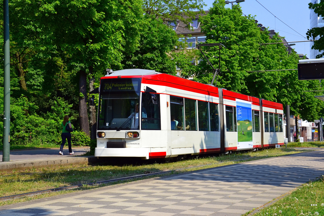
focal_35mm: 63
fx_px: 567
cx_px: 162
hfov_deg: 31.9
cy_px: 108
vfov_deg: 21.6
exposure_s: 1/400
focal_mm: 42
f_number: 11
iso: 400
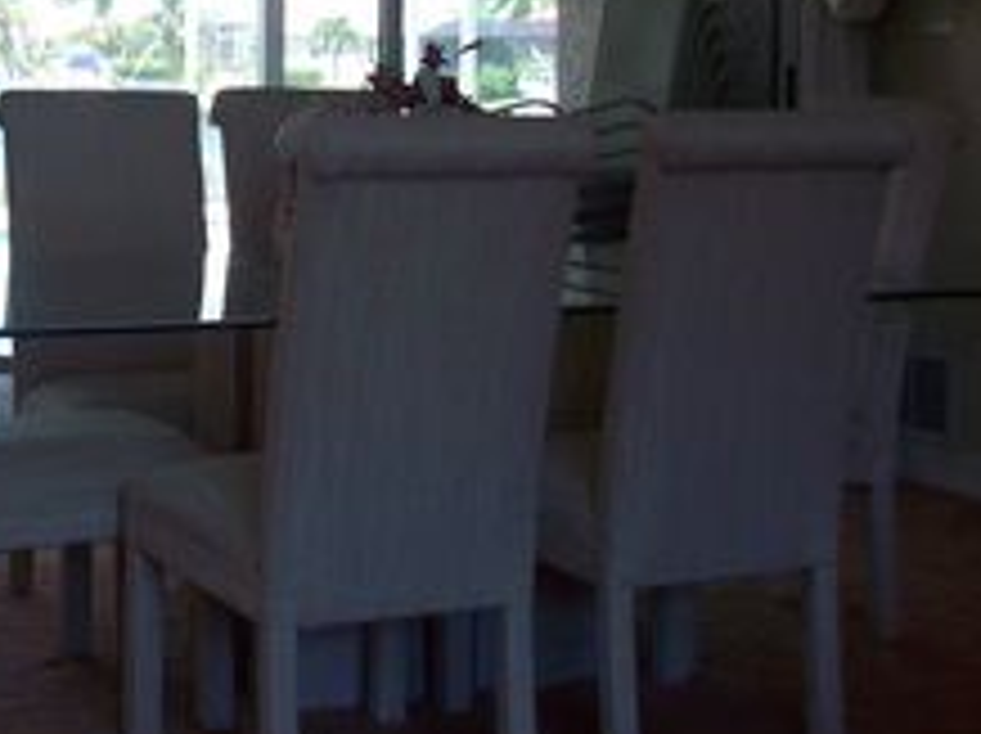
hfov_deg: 24.6
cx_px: 198
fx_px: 2208
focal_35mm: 78
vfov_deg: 18.1
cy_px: -83
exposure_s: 1/92.5
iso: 80
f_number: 2.8
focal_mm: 5.7
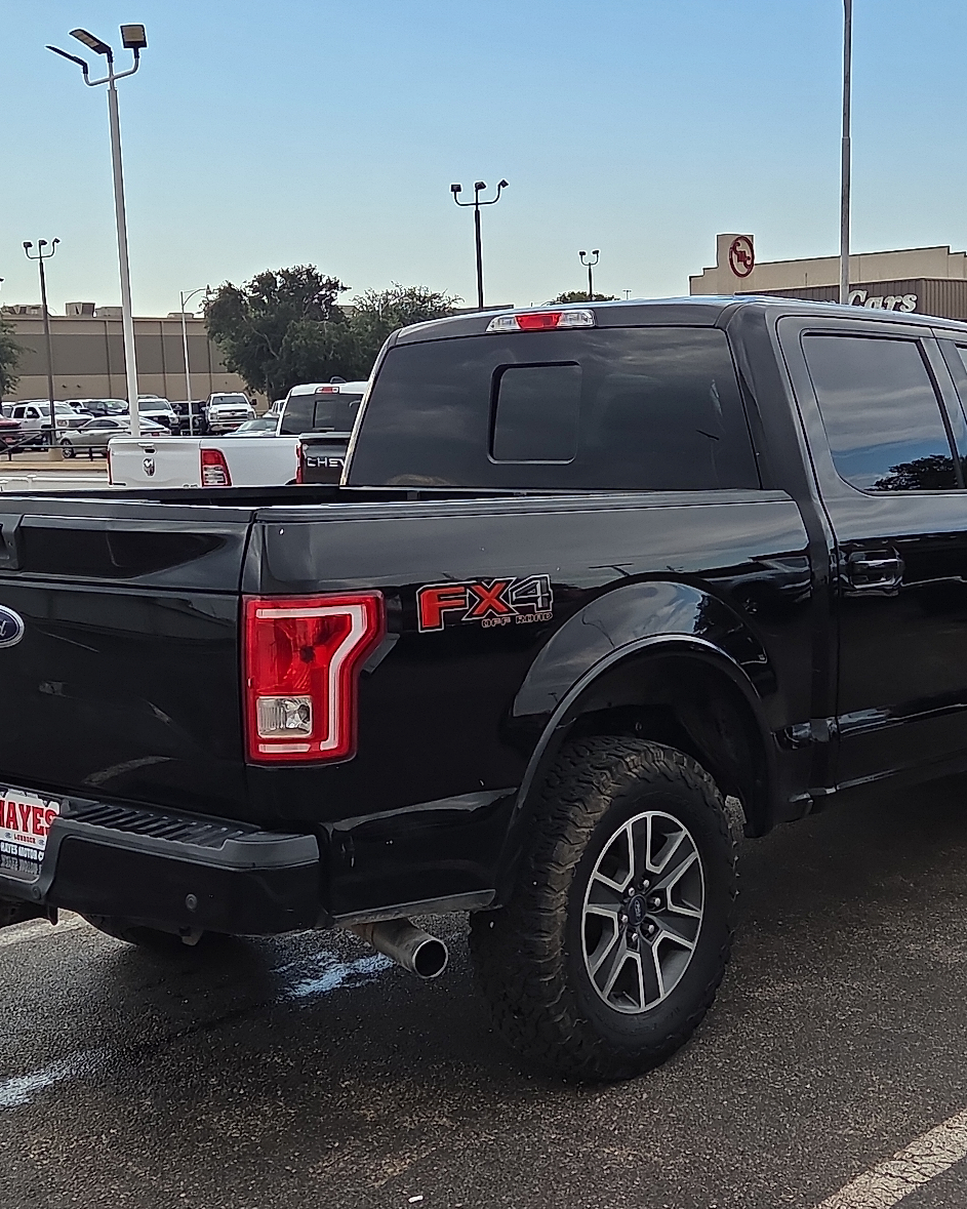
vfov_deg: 38.0
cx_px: 515
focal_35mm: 49
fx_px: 1753
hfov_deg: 30.8
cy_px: 602
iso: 25
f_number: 1.8
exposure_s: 1/909
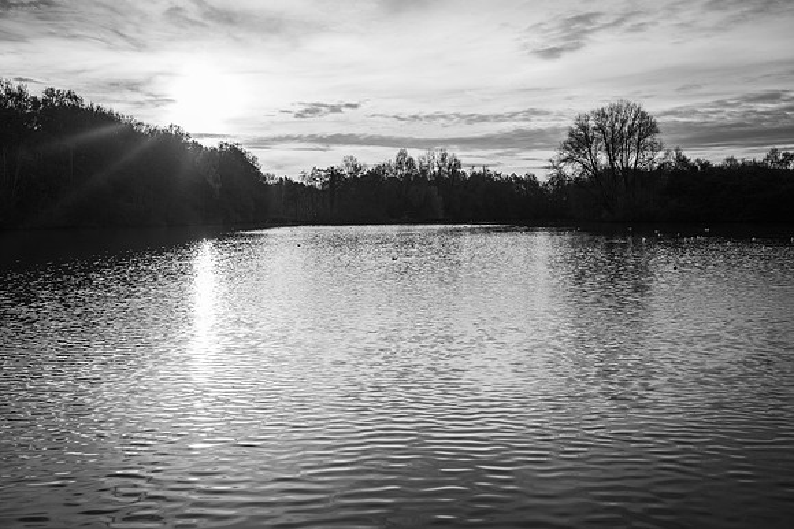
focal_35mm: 35
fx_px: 771
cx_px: 397
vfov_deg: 37.8
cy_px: 264
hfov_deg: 54.5
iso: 100
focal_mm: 35
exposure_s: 1/2500
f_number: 3.2
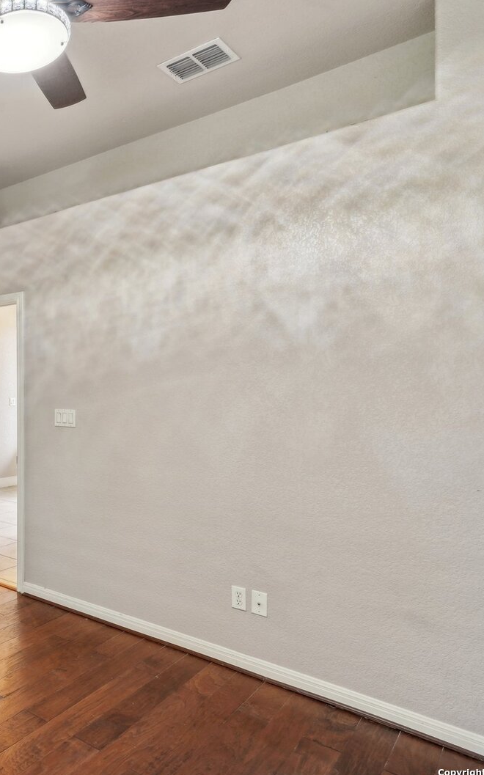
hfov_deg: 38.4
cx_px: -78
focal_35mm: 25
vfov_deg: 72.6
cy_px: 394
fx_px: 528
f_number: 8
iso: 400
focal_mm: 16
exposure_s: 1/4
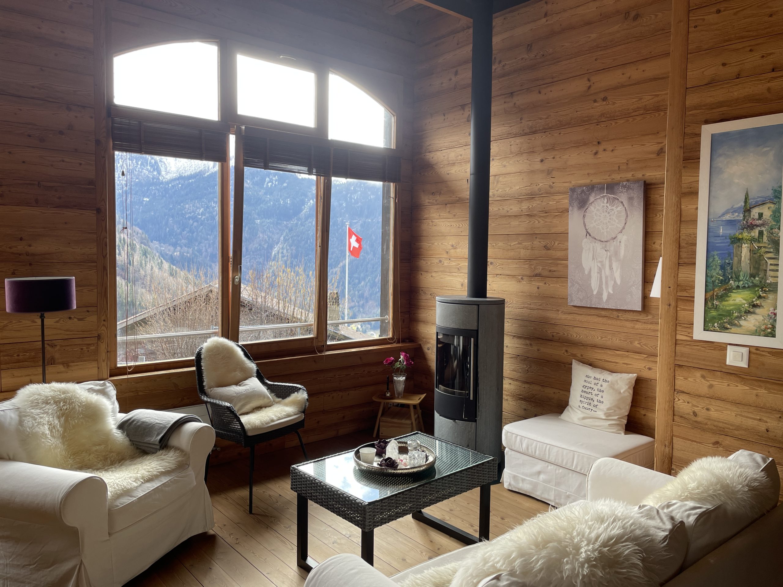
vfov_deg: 53.1
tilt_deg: -3.6
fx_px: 588
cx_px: 392
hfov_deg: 67.3
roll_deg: +0.1
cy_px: 294
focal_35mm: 26
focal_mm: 4.2
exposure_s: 1/170
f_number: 1.6
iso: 32
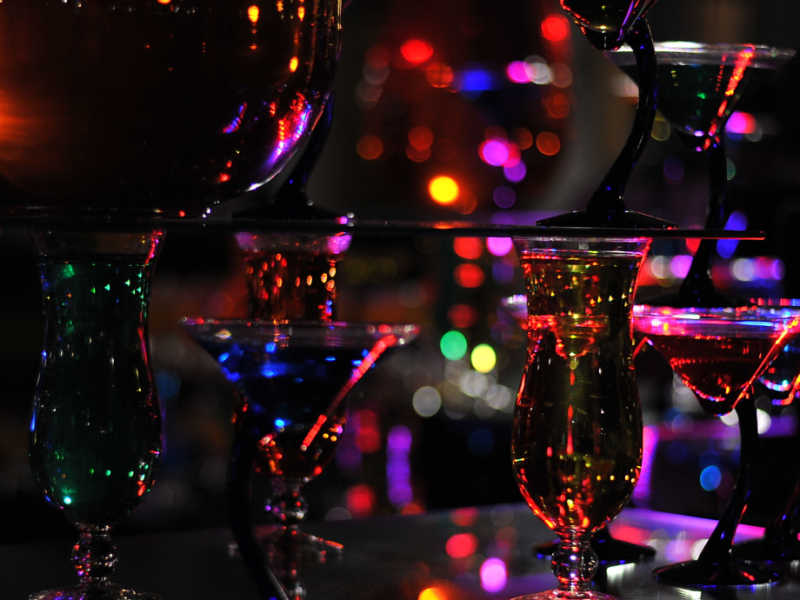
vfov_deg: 13.8
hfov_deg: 18.4
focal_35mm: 107
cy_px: 373
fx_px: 2473
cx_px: 362
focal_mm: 50
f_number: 1.8
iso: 200
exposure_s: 1/80
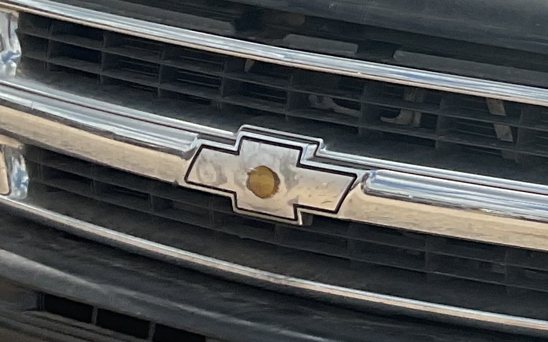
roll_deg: -3.9
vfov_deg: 9.1
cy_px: 165
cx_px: 841
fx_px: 2150
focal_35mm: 144
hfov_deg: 13.6
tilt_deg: -10.8
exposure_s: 1/2427
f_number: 1.8
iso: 16
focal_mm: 3
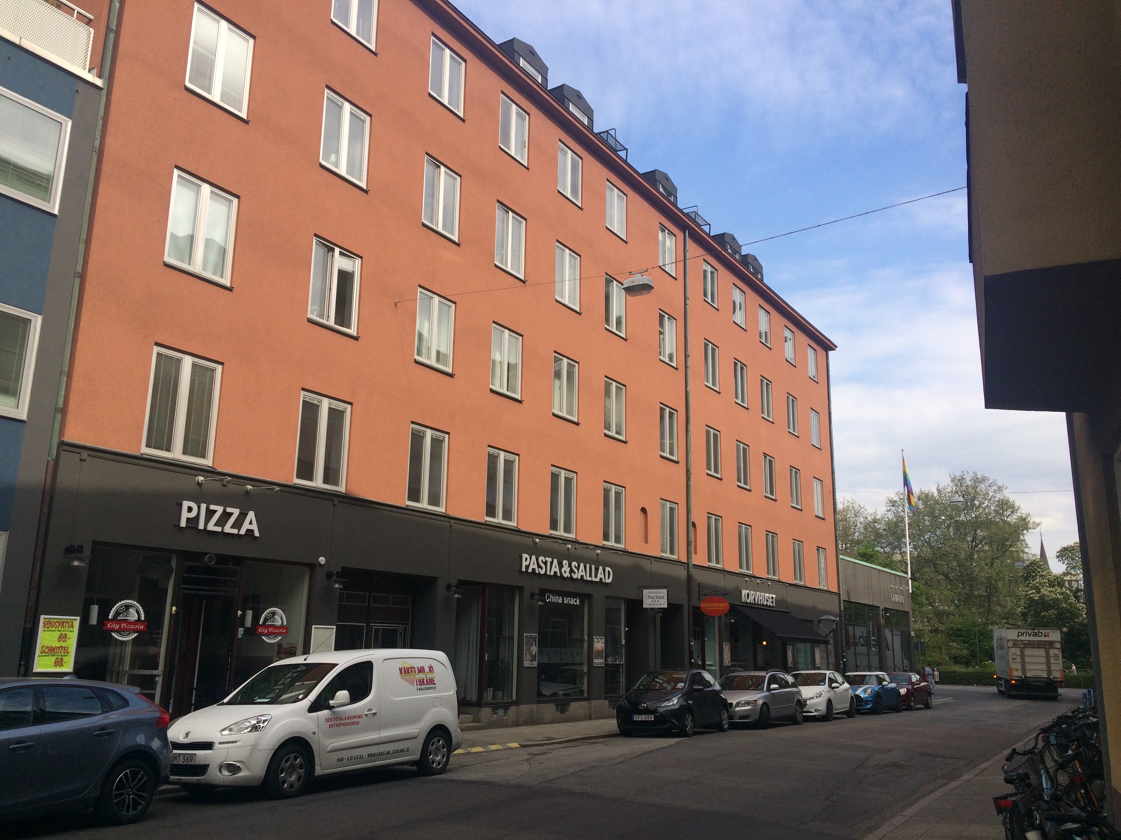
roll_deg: +0.2
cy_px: 420
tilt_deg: +11.2
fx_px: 939
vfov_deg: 48.2
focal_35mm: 29
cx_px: 560
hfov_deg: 61.7
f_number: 2.2
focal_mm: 4.15
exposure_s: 1/1580
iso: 32
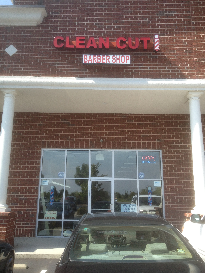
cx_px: 102
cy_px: 136
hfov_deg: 40.7
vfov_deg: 52.6
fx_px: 276
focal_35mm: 35
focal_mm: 4.28
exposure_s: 1/699
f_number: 2.4
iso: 64
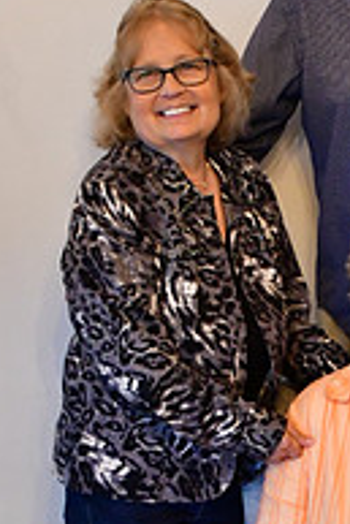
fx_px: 1572
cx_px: 416
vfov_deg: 18.7
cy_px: 418
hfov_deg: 12.4
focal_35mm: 108
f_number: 3.8
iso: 3200
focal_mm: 24
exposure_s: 1/160
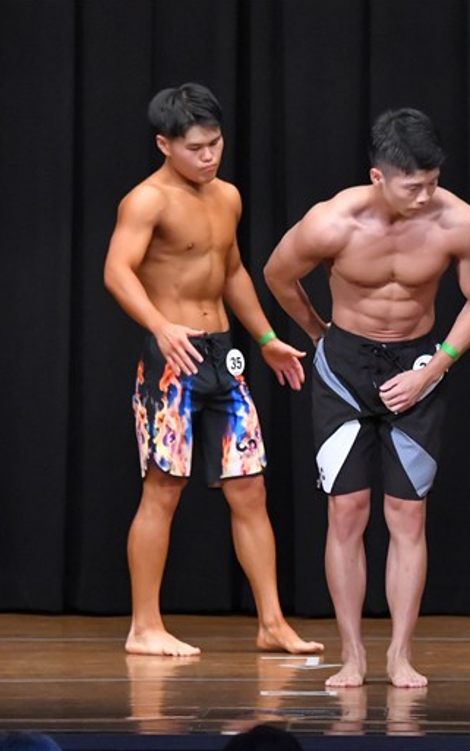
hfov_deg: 3.8
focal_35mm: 346
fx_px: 7085
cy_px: 375
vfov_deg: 6.1
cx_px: 342
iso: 8000
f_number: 5.6
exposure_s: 1/400
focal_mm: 150
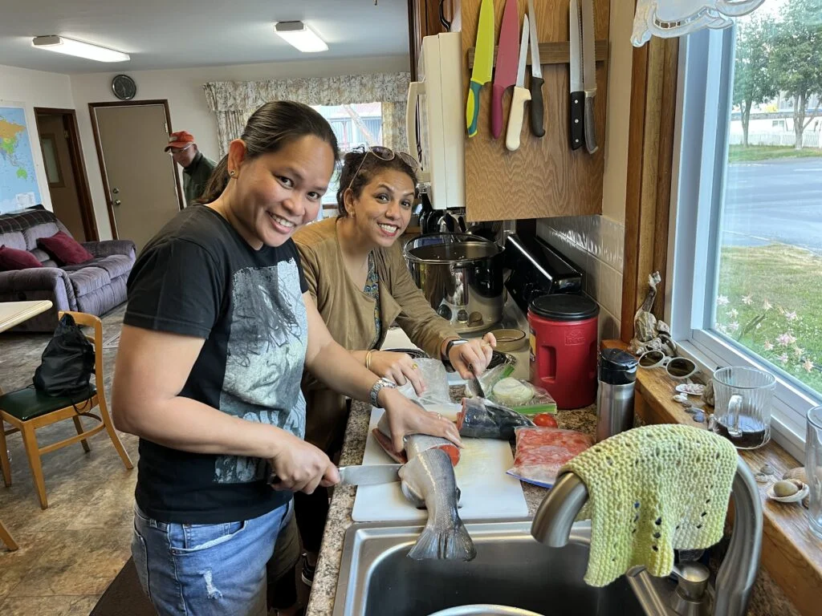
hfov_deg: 67.3
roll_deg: +2.7
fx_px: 617
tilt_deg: -15.8
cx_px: 411
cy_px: 308
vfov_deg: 53.1
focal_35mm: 26
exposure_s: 1/60
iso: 100
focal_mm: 5.1
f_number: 1.6
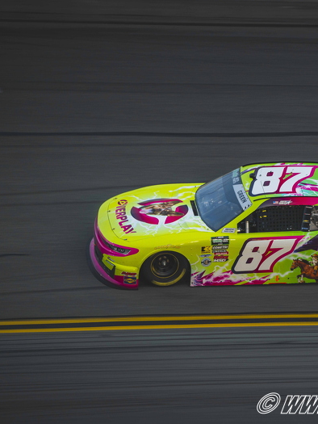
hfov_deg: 5.1
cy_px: 212
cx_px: 277
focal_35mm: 290
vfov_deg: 6.8
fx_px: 3551
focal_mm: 200
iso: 400
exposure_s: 1/320
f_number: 3.5
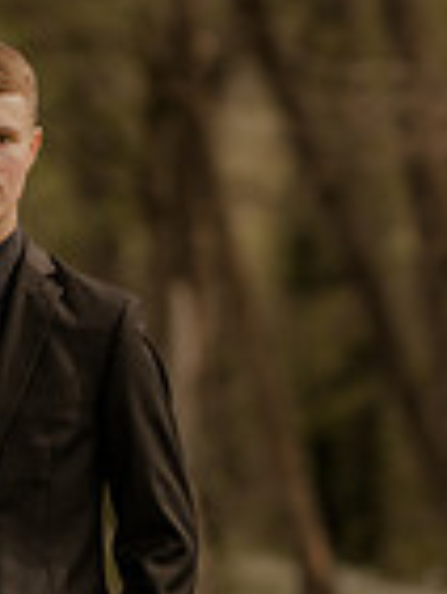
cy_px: 135
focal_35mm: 261
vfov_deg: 7.6
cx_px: 8
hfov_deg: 5.7
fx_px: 4487
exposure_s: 1/3200
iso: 160
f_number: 1.4
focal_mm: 85
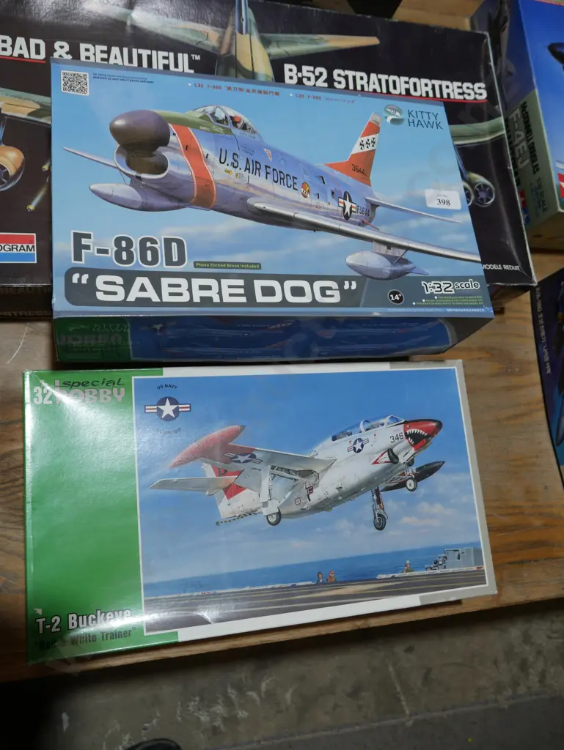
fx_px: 608
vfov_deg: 63.4
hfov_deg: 49.8
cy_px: 375
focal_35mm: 28
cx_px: 282
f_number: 4.5
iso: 200
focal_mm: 14
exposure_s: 1/100
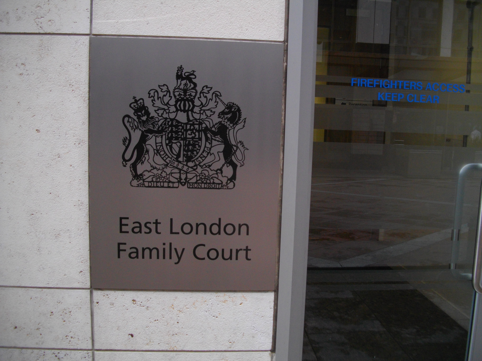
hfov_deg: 58.4
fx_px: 432
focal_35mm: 31
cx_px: 241
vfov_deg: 45.4
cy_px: 180
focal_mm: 5.7
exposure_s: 1/160
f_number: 2.9
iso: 100
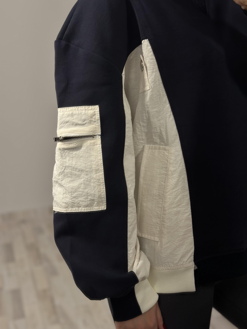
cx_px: 124
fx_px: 457
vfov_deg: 39.7
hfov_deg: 30.3
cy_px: 164
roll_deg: +7.3
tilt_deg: -39.8
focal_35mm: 48
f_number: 1.78
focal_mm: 6.86
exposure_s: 1/135
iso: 64
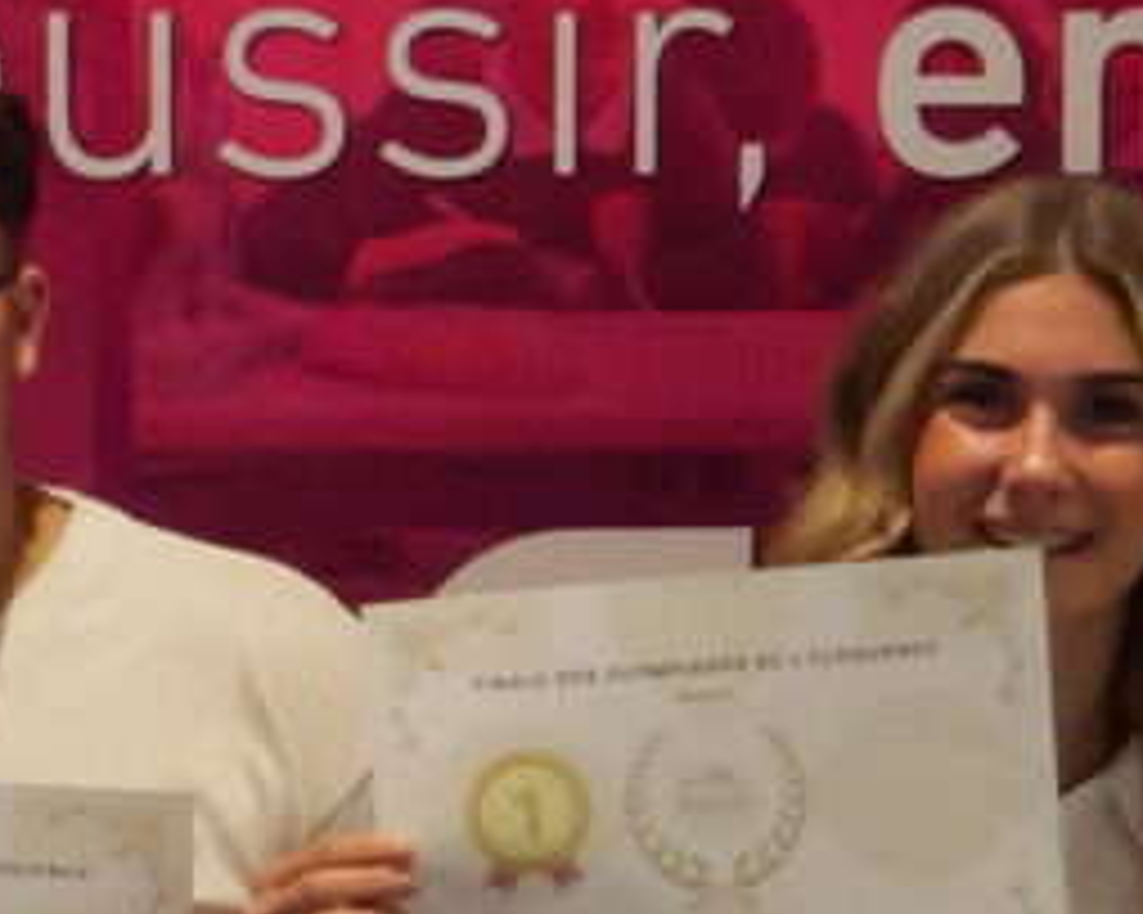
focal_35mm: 205
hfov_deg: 9.4
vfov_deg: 7.5
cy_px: 1069
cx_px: 14
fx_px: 6932
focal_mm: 13
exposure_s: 1/40
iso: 3200
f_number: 10
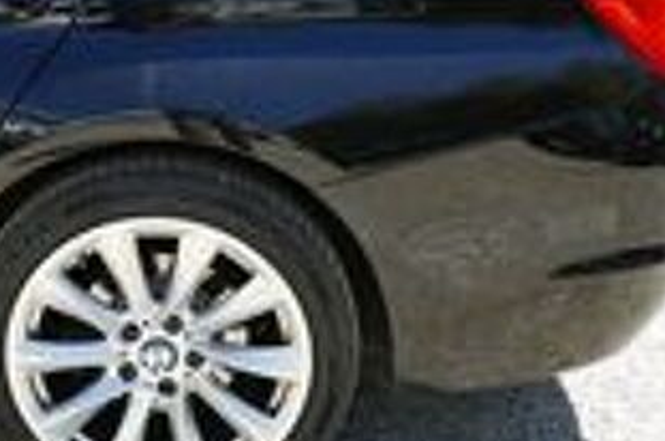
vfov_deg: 26.1
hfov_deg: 37.9
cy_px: 318
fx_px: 940
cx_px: 158
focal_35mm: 51
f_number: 3
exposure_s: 1/400
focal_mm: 12.12
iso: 125
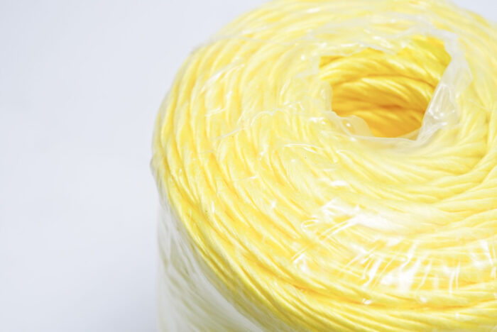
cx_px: 248
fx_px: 967
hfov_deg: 28.8
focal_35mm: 70
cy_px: 166
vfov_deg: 19.5
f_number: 9
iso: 3200
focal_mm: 70
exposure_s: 1/200
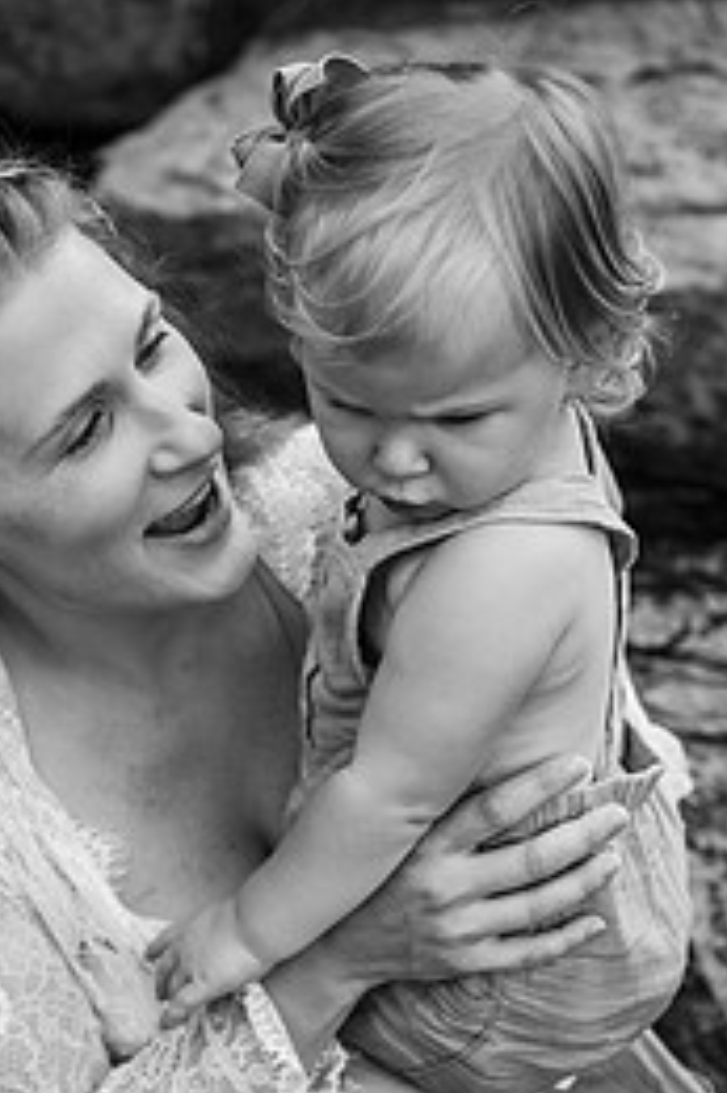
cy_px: 656
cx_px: 227
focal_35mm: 64
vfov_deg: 31.3
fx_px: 1941
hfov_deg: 21.1
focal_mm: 37
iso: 500
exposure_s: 1/1000
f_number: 2.8
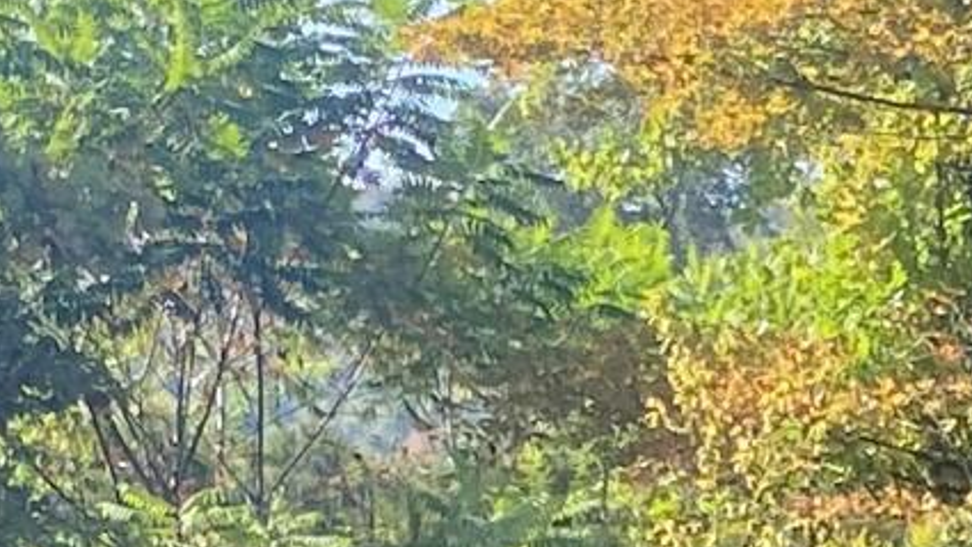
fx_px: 5154
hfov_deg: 10.7
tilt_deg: -10.9
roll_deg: +0.2
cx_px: 1034
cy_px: 1684
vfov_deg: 5.6
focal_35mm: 200
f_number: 1.8
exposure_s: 1/539
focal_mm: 4.25
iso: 32
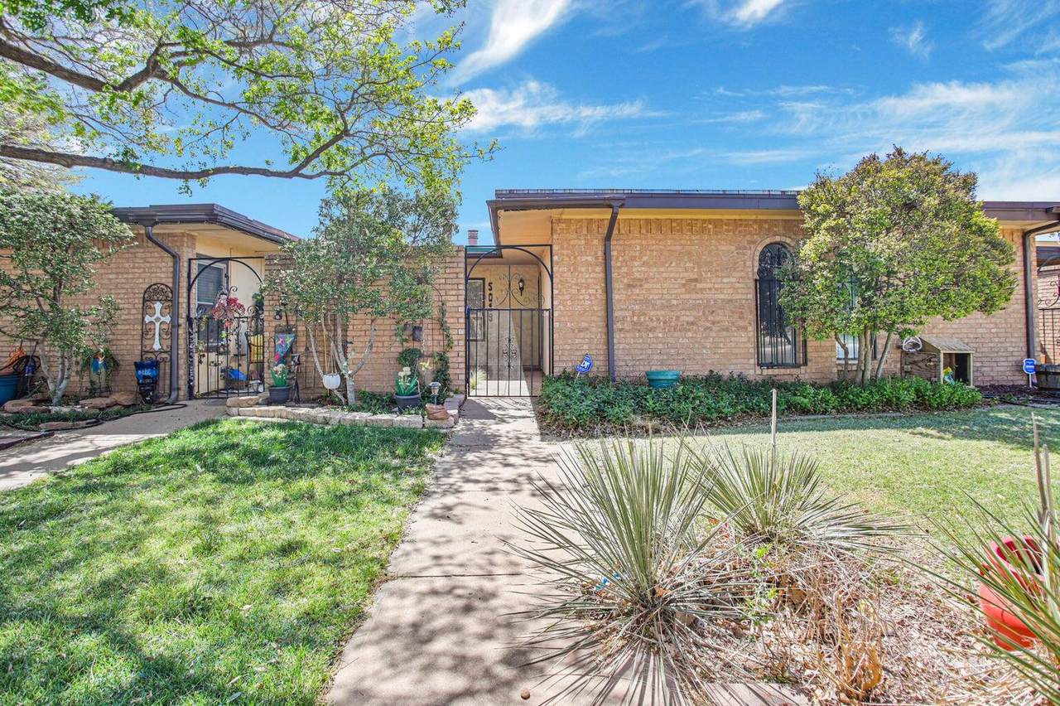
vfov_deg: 70.4
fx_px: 500
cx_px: 530
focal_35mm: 17
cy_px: 353
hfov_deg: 93.3
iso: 100
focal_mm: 17
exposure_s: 1/80
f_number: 7.1
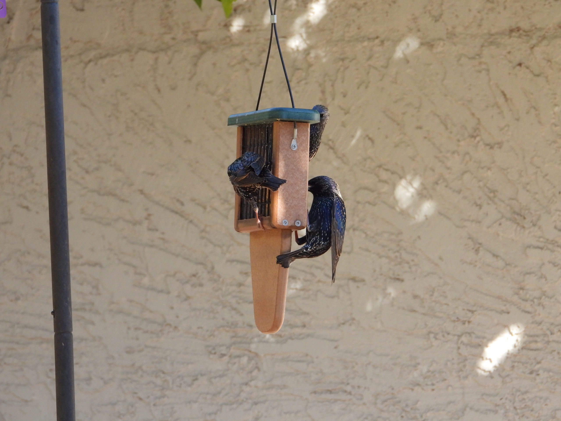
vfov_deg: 2.6
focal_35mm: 567
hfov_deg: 3.5
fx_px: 9189
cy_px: 210
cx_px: 280
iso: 400
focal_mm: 102
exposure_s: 1/200
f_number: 5
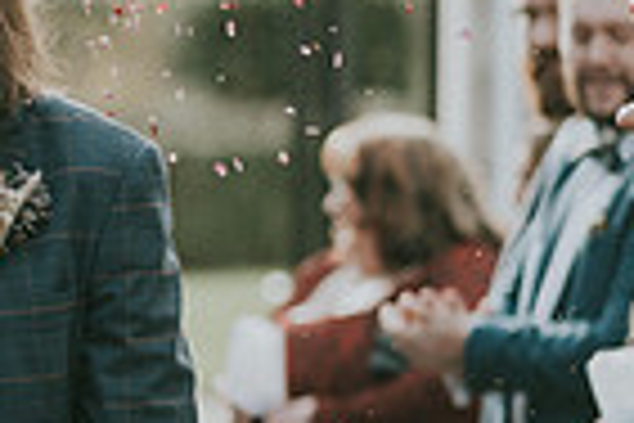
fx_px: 8241
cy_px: 347
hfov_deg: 4.4
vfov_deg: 2.9
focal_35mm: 468
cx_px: -535
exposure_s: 1/640
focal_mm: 85
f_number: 1.8
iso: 100
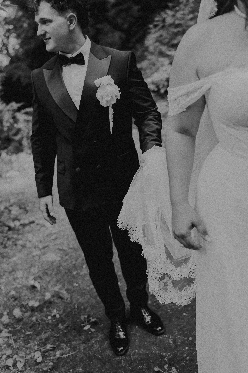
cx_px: 124
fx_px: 362
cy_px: 186
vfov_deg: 54.4
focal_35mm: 35
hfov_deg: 37.9
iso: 640
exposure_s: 1/1000
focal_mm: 35
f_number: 2.2
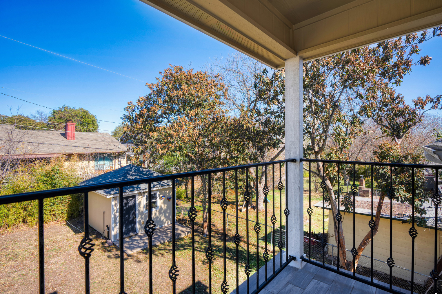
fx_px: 209
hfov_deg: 93.2
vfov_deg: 70.4
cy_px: 145
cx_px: 231
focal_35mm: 17
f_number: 7.1
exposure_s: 1/30
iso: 100
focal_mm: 16
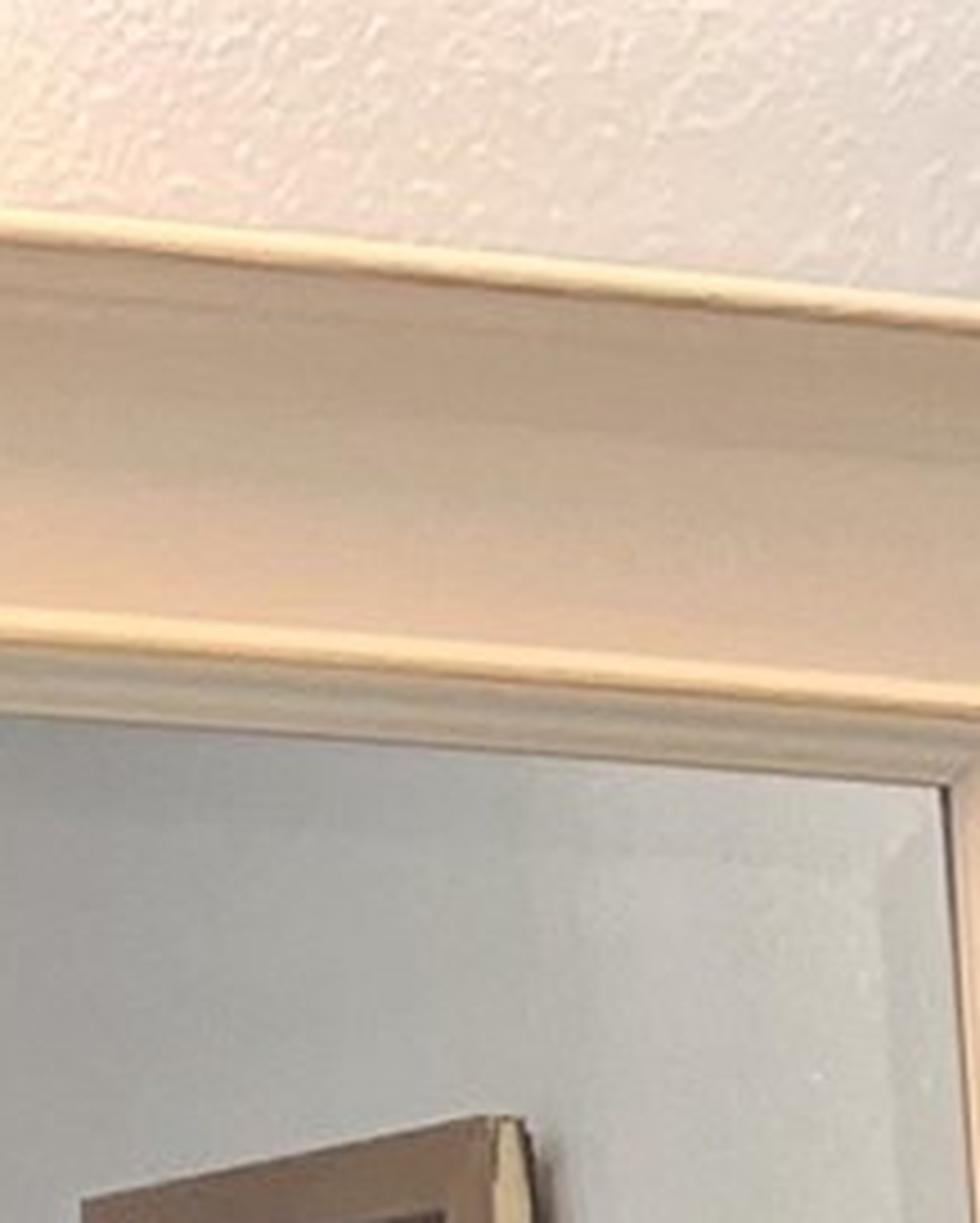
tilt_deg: -22.2
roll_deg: -0.5
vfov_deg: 6.7
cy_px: 5144
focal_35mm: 215
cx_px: 2715
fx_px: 7786
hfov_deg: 6.7
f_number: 1.6
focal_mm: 5.1
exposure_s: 1/120
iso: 100
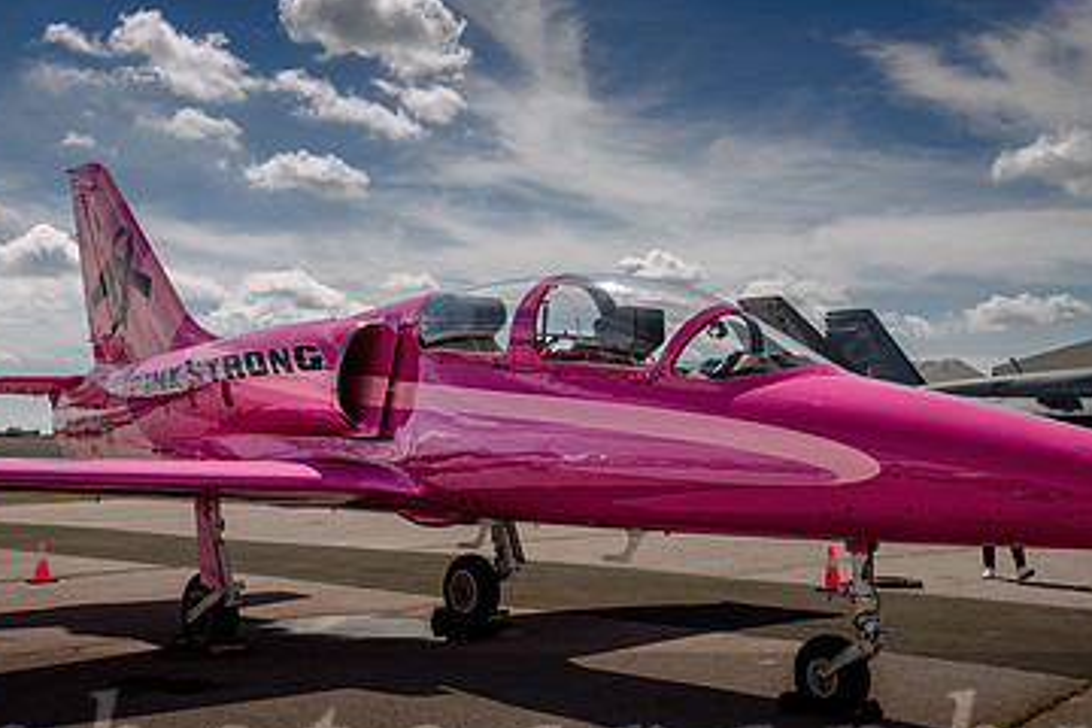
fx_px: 1395
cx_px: 509
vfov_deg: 29.2
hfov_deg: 42.7
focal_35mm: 46
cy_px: 338
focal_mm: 28
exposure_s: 1/250
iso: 64
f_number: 8
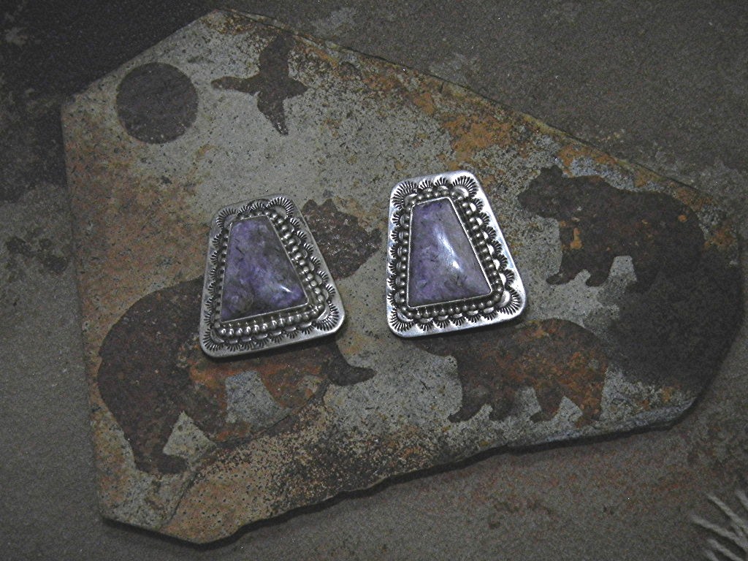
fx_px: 972
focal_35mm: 45
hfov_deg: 42.1
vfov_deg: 32.2
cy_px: 280
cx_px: 374
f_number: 7.6
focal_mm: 8.1
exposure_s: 1/30
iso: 800
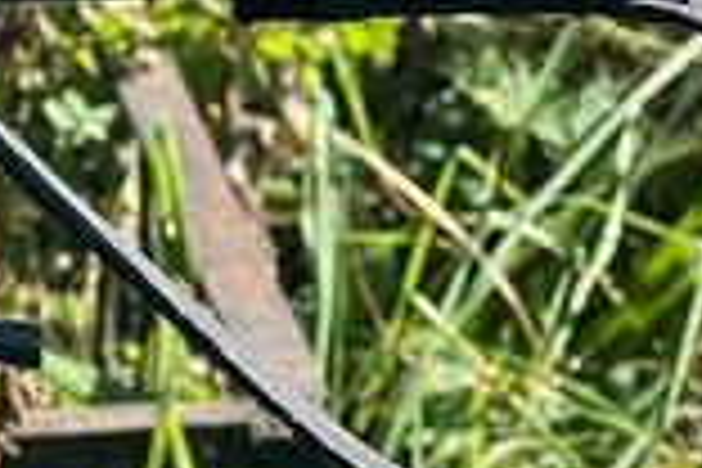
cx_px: -500
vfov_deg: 3.3
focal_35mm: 410
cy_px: -130
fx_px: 7994
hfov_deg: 5.0
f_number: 2.8
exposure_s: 1/155
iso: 32
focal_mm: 9
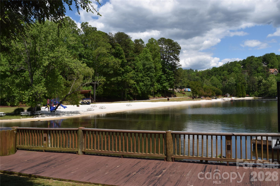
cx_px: 140
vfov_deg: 40.0
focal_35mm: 33
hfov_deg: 57.2
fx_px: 257
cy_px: 93
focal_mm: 22
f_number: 20
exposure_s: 1/100
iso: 200
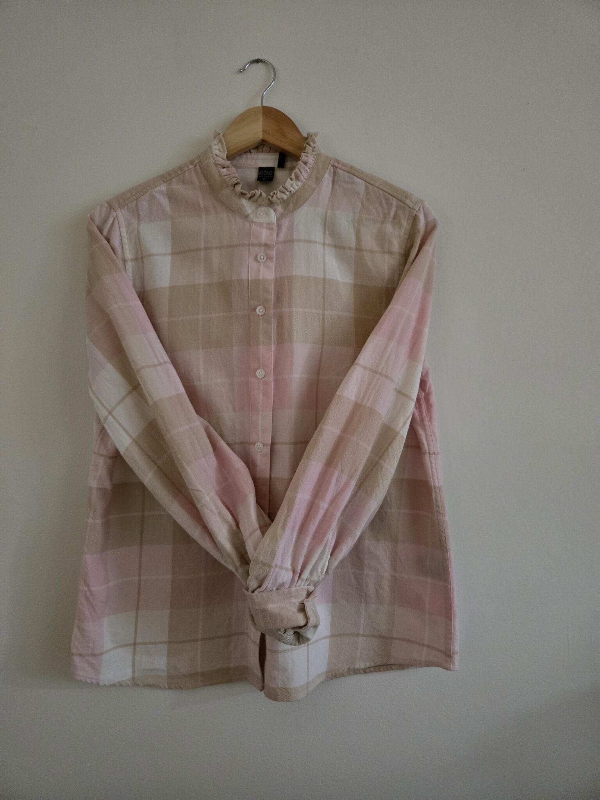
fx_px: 532
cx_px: 300
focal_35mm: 23
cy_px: 400
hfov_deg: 58.9
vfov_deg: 73.9
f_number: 1.8
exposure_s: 1/60
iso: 1250
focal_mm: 5.4
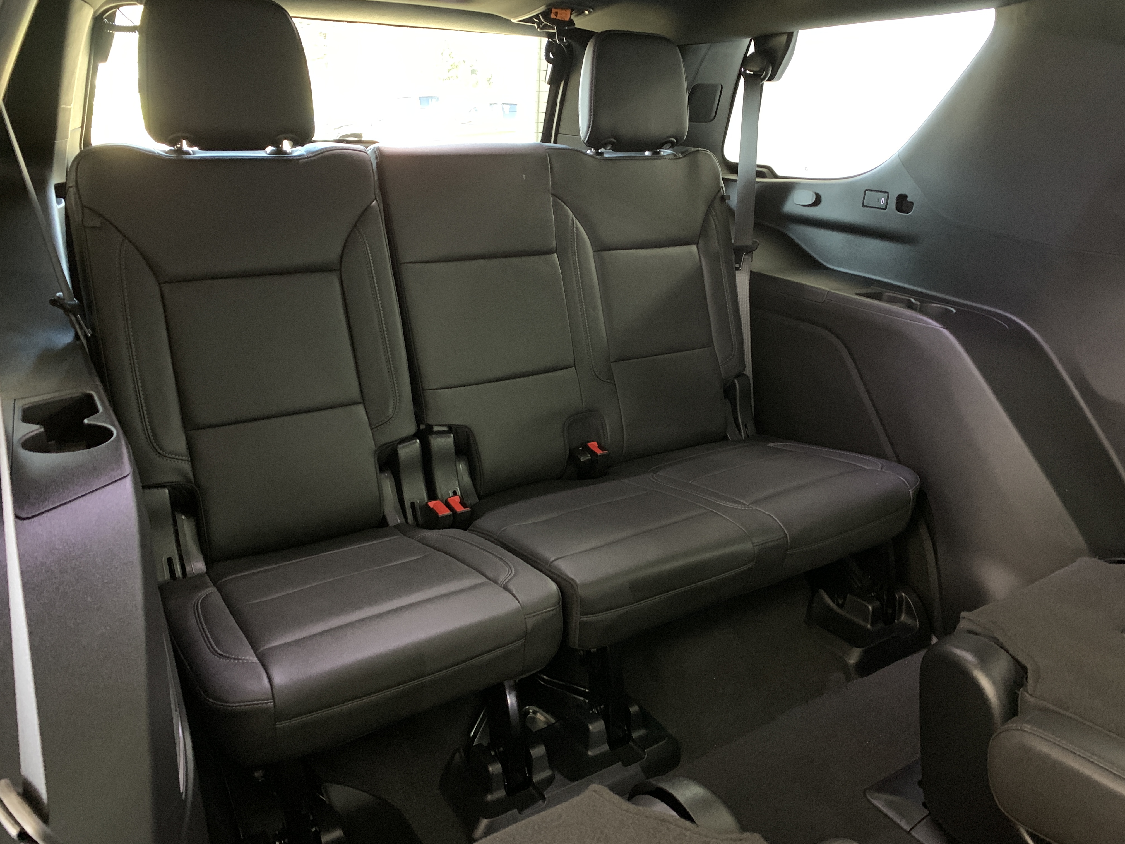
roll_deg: -2.0
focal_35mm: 26
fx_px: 845
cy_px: 422
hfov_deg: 67.3
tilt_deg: -18.9
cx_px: 562
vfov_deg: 53.1
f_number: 1.8
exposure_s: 1/15
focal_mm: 4.25
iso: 800
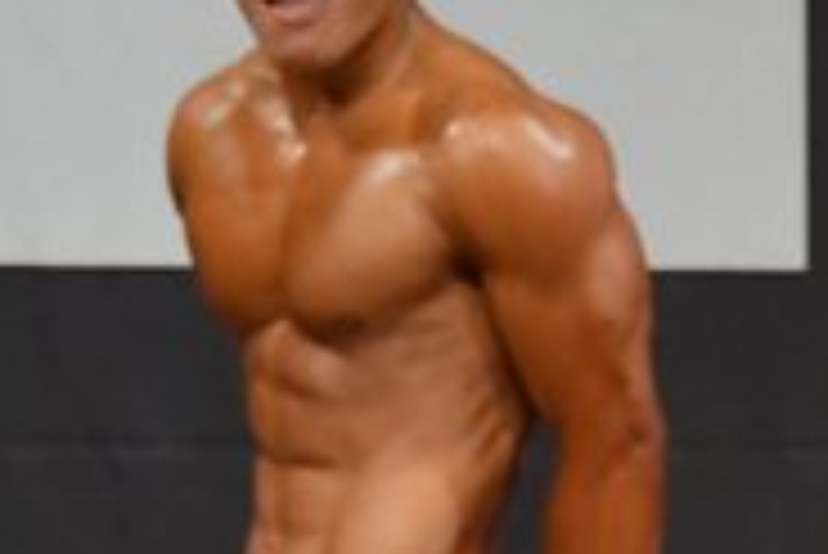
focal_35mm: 1198
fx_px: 27575
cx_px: 38
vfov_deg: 1.1
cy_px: 581
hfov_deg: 1.7
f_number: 5.6
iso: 6400
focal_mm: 190
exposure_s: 1/400
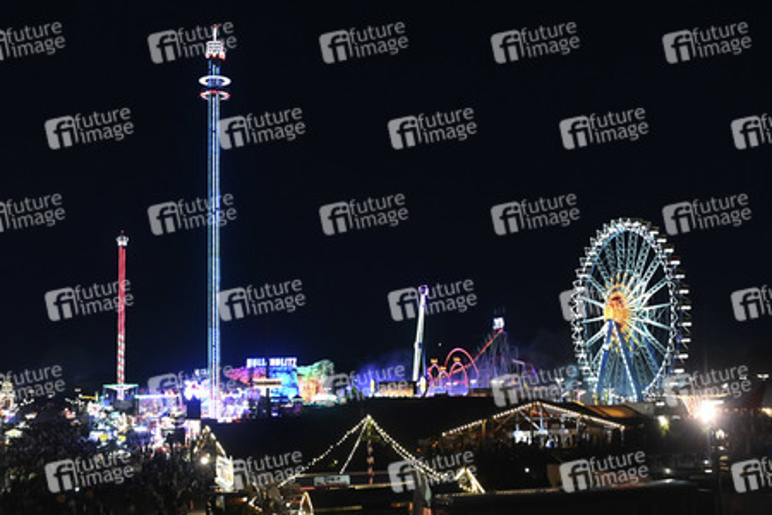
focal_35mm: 42
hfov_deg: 46.4
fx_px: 901
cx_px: 386
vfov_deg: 31.9
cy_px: 258
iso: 5000
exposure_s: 1/160
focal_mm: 28
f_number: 5
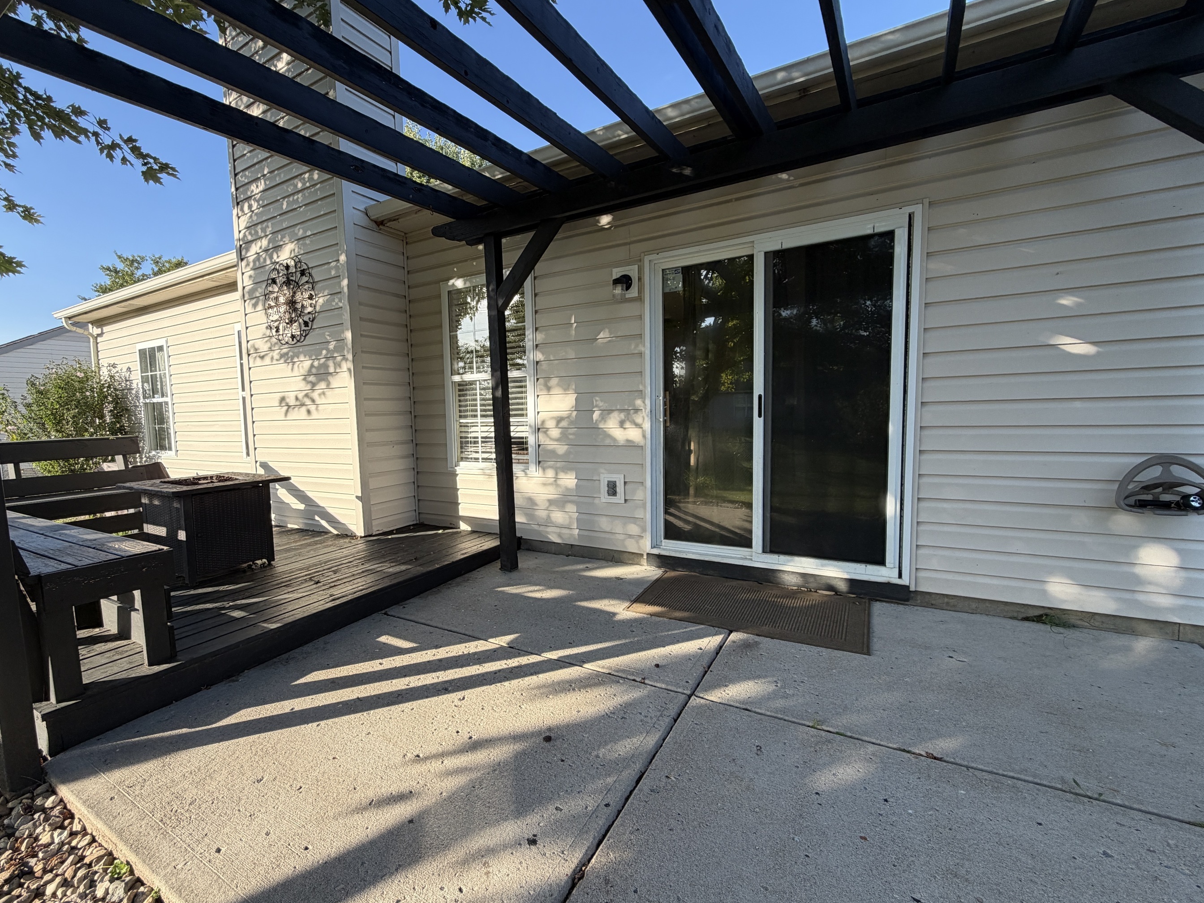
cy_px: 460
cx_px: 538
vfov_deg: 78.1
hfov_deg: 94.1
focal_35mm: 16
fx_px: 557
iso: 64
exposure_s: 1/472
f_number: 2.2
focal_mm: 2.22
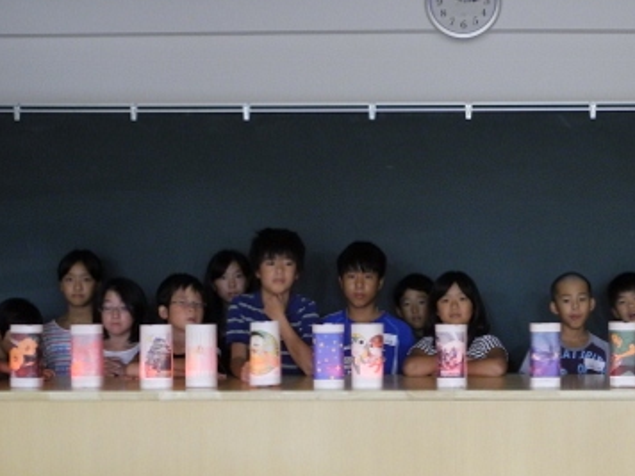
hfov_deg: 30.3
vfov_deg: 23.1
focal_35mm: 63
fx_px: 1156
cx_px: 467
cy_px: 344
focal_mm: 7.4
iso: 400
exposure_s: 1/13
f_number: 3.2
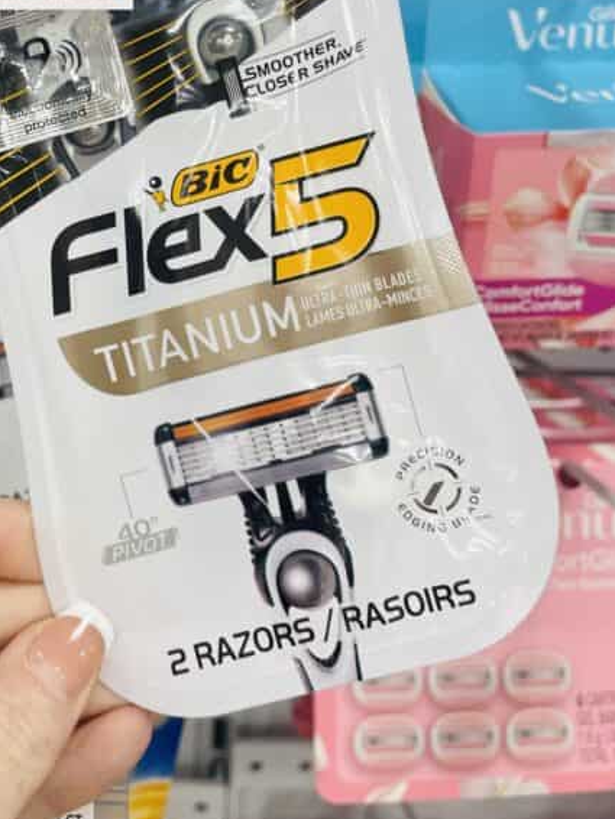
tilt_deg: -13.1
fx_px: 1113
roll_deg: -1.6
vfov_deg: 39.2
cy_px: 192
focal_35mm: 47
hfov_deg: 29.9
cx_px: 90
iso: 80
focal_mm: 4.2
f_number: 1.6
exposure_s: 1/120
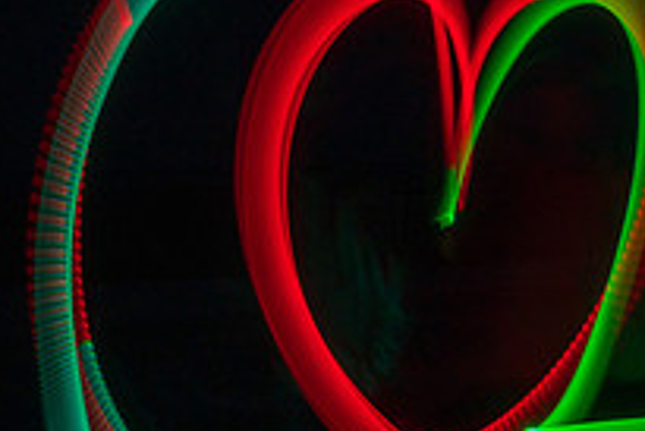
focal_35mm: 140
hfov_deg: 14.0
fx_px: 2510
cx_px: 854
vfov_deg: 9.8
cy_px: 175
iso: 320
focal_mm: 41
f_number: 22
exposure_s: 20
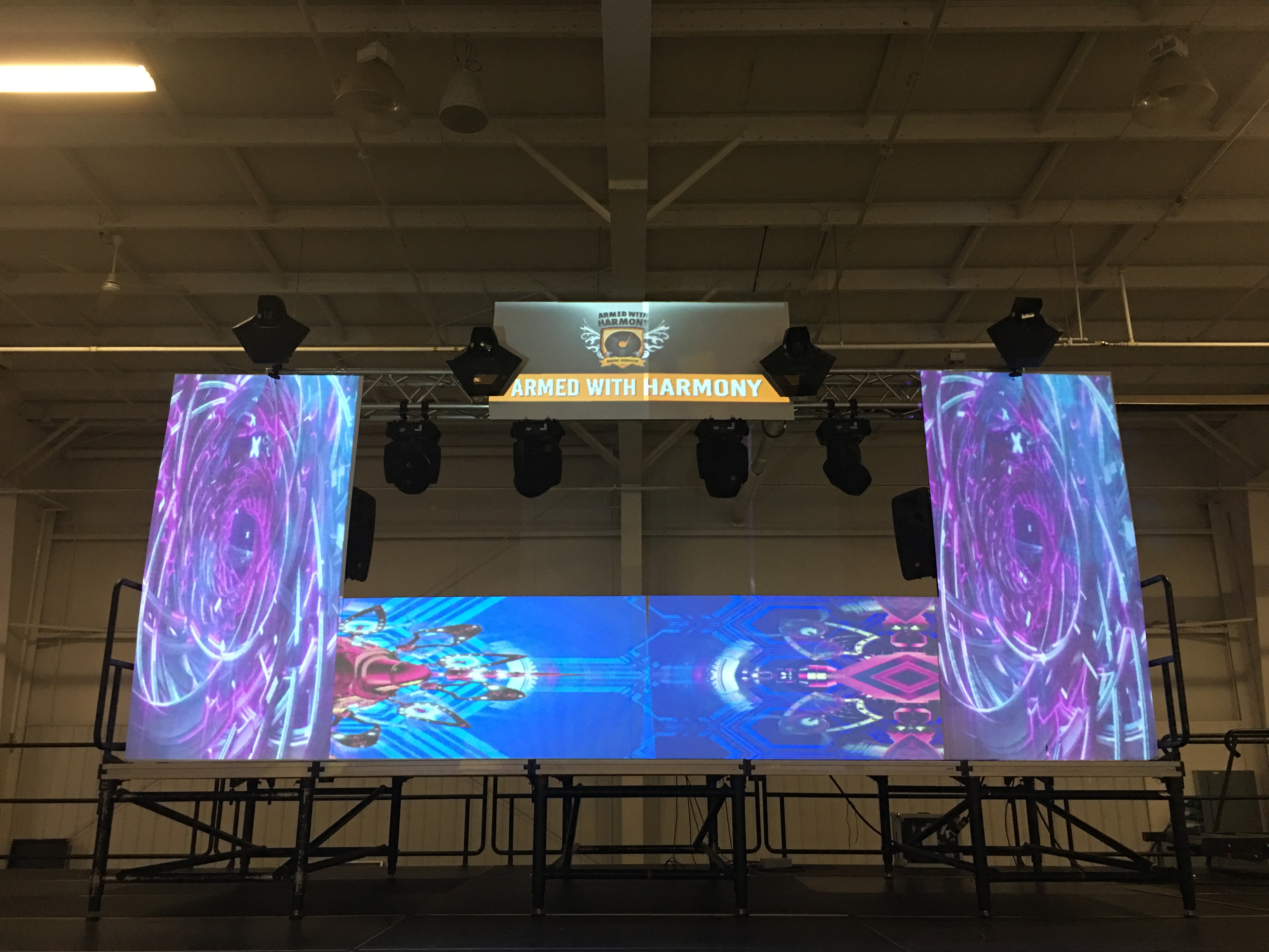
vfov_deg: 48.2
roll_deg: -1.0
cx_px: 634
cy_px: 476
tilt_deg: +15.5
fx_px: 1063
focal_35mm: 29
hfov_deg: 61.7
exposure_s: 1/15
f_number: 2.2
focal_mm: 4.15
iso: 100
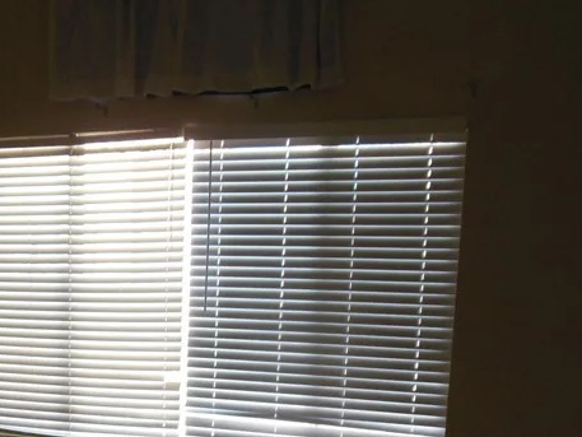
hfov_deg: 33.6
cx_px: 144
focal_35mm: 56
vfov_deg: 24.8
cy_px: 448
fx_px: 942
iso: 400
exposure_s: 1/100
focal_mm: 4.5
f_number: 3.2
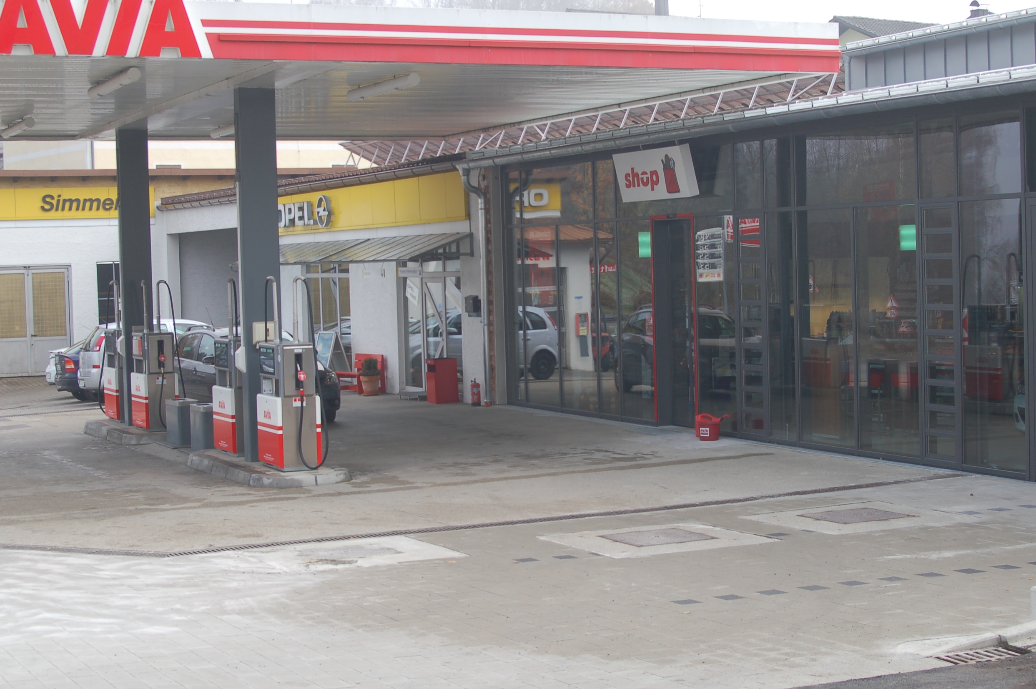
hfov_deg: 29.3
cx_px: 524
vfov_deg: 19.7
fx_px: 1984
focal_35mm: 69
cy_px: 336
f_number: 5.6
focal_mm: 38
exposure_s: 1/125
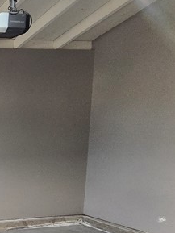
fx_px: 310
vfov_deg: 40.0
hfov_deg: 21.3
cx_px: -137
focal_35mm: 46
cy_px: 176
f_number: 2.2
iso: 400
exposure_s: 1/60
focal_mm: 2.2
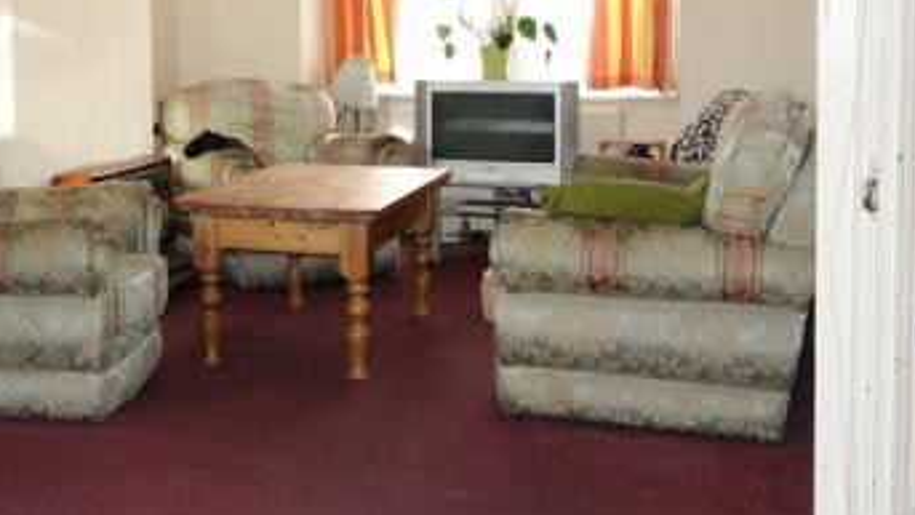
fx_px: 1359
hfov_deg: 35.6
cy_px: 87
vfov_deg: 21.1
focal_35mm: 56
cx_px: 145
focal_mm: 10.4
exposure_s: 1/30
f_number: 1.8
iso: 200
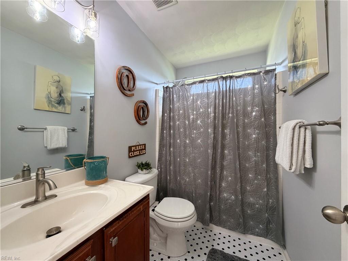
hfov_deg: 102.1
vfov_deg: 85.7
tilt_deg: +1.3
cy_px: 130
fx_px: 141
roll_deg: +0.4
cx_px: 174
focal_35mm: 14
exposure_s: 1/60
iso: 250
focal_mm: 2.22
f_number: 2.2
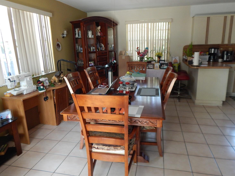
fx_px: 163
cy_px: 86
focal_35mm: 24
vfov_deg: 56.8
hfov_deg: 71.6
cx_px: 118
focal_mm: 4
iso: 280
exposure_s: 1/30
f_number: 3
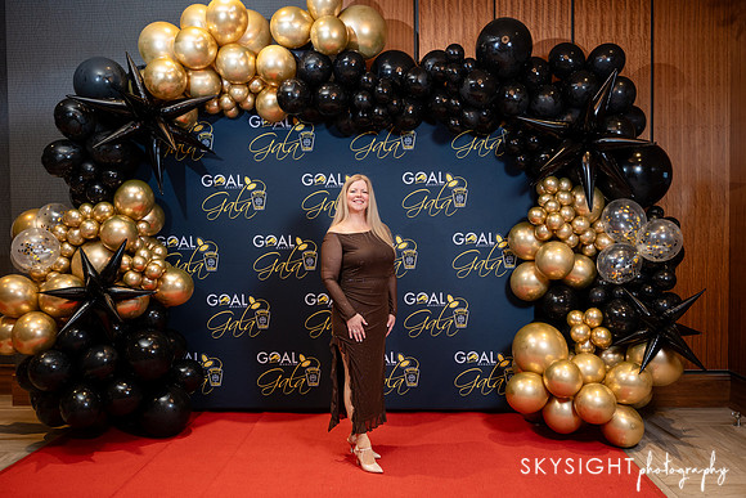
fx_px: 645
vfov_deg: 42.2
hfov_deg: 60.0
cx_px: 373
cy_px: 249
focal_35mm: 31
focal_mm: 31
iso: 1000
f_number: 2.8
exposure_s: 1/160
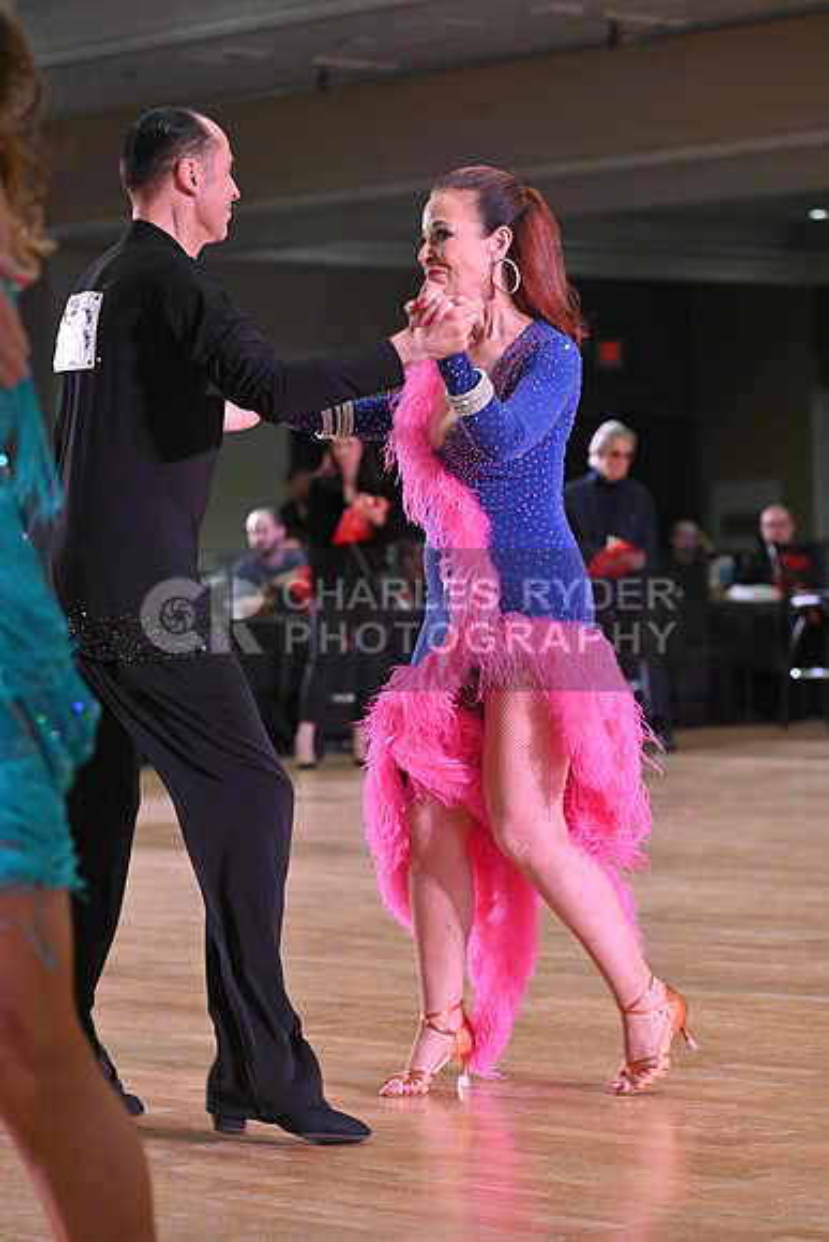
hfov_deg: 12.5
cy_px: 621
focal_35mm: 110
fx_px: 3797
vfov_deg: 18.6
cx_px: 414
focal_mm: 110
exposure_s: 1/320
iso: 3200
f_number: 5
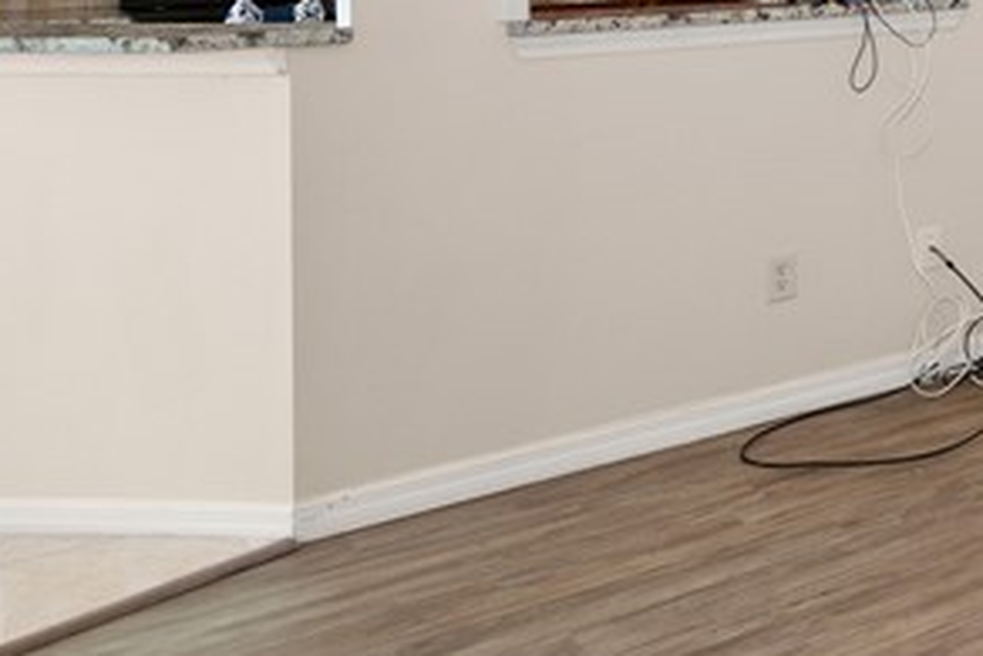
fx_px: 1421
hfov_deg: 28.9
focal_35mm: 52
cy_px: -108
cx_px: 1358
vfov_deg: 23.9
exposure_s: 1/80
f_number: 4
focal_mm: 14
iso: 100
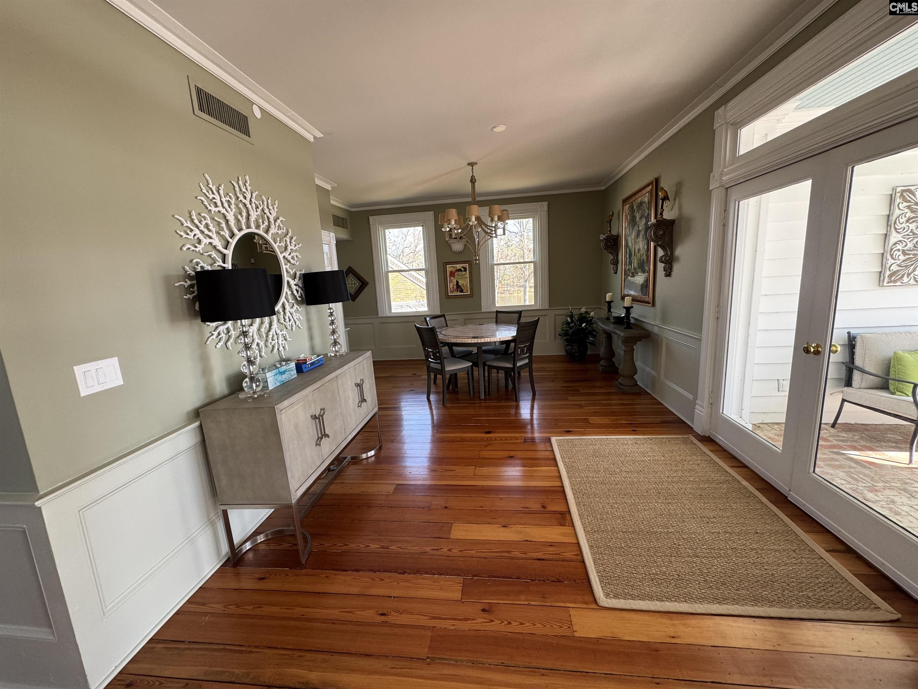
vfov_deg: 85.7
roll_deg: +3.4
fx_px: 371
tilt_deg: -8.3
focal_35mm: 14
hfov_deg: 102.1
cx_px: 459
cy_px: 344
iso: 125
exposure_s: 1/99
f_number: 2.2
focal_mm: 2.22
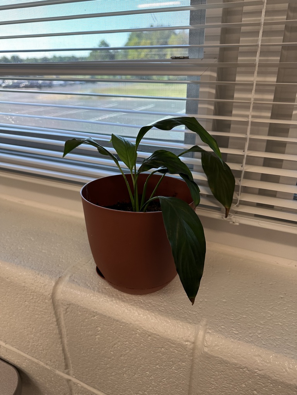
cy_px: 198
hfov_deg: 56.8
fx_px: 275
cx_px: 148
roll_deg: -1.3
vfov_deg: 71.6
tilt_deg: -28.8
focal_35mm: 24
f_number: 1.78
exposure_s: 1/125
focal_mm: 6.86
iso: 100
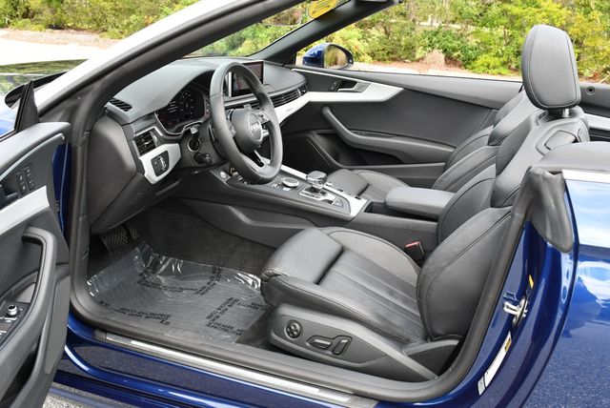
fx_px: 611
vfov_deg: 36.9
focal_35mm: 36
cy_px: 204
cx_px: 305
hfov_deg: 53.1
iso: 400
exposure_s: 1/250
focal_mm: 18
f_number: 5.6
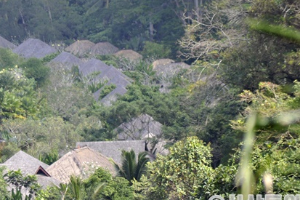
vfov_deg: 2.7
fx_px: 4240
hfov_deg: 4.1
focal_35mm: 509
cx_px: 57
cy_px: 65
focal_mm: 300
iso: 560
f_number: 5.6
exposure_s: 1/640
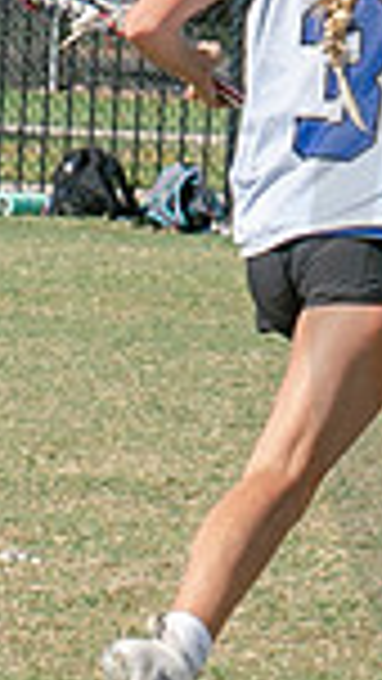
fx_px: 14128
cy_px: 318
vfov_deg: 2.8
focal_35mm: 785
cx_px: 1057
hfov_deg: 1.5
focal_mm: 70
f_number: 5.6
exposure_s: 1/1000
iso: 250
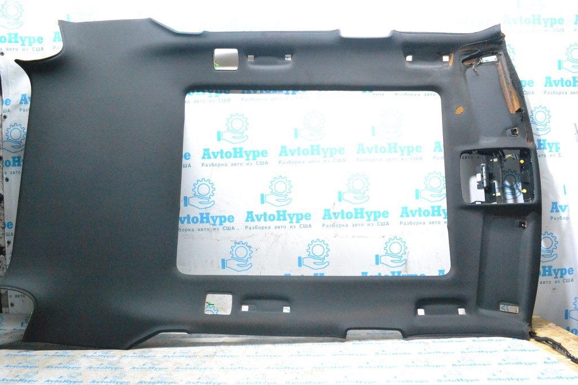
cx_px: 289
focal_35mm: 27
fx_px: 434
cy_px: 192
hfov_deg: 67.4
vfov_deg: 47.9
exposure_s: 1/160
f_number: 9
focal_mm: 18
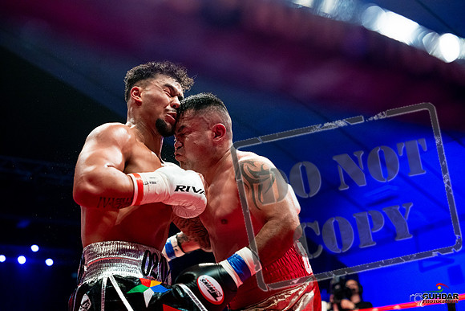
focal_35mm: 50
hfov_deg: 39.6
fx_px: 646
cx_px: 232
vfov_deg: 27.0
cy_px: 156
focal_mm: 50
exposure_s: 1/1000
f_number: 2.8
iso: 4000
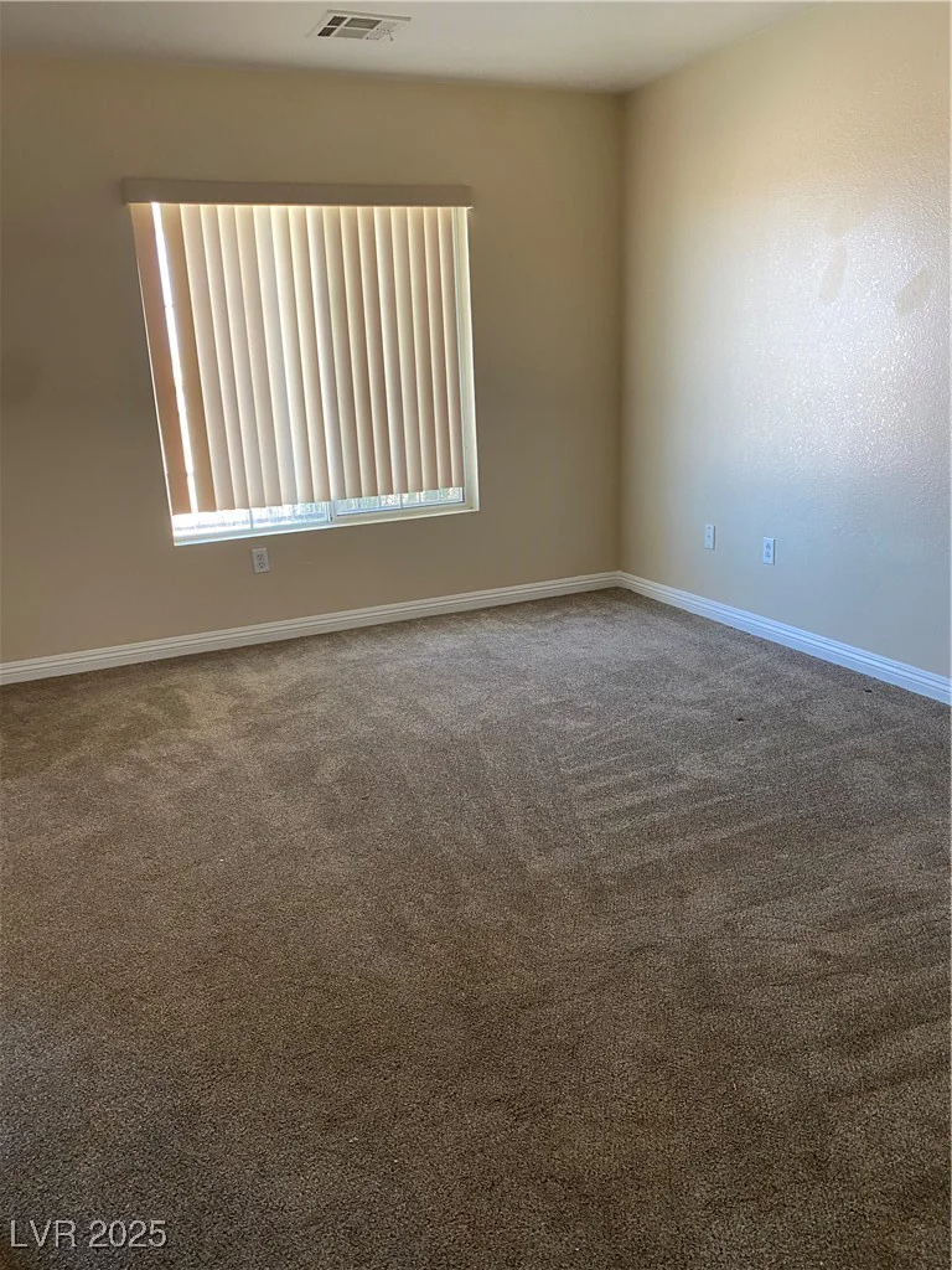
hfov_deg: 53.1
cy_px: 635
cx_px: 476
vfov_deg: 67.3
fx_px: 953
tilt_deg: -15.0
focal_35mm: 26
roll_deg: +2.3
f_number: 1.8
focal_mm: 4.25
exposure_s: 1/60
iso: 80
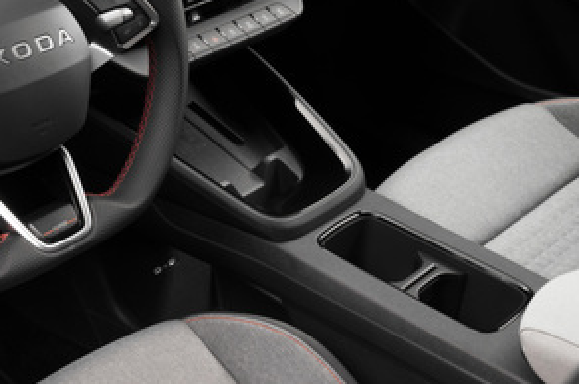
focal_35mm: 70
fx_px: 1125
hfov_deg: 28.1
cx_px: 90
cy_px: 57
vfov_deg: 19.1
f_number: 16
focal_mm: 40
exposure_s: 1.3
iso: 400
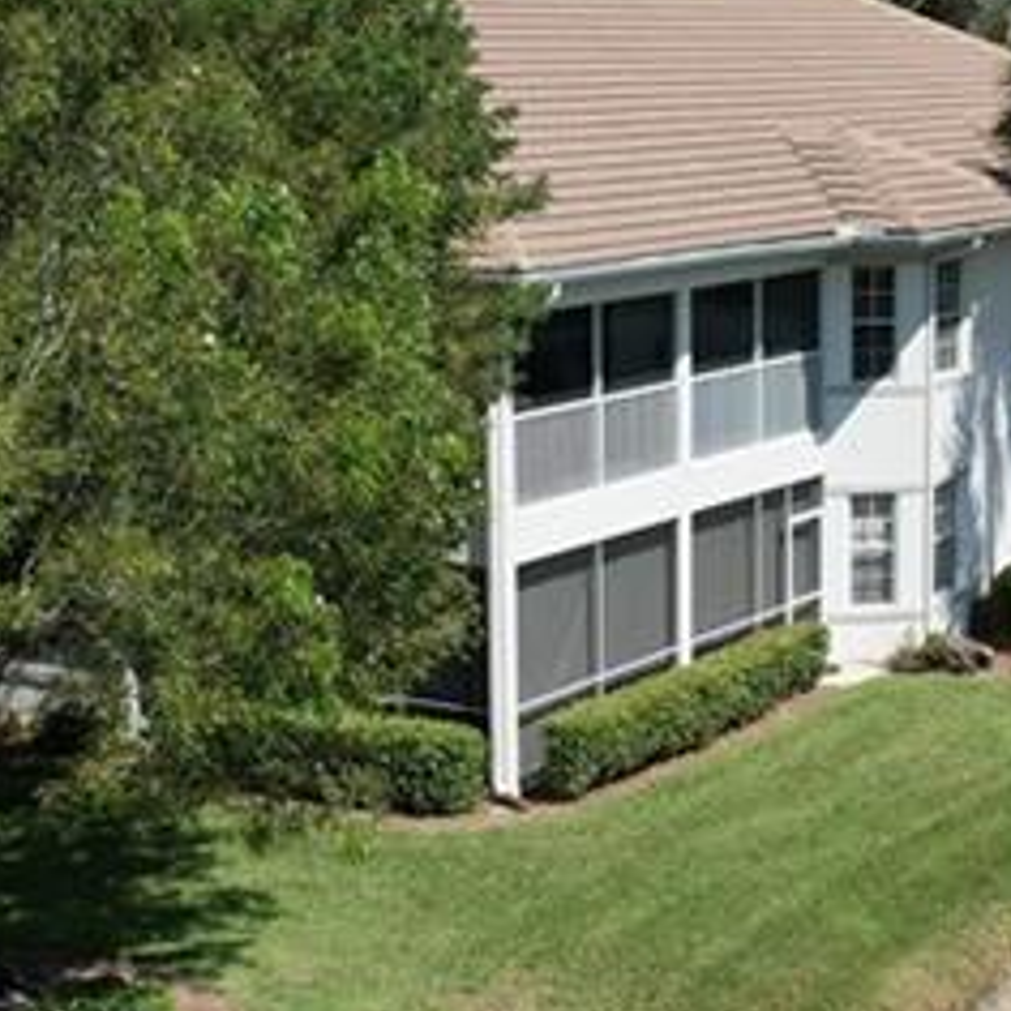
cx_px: 861
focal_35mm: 81
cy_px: 373
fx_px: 2676
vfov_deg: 21.3
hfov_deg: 21.0
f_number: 2.8
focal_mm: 8.38
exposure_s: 1/3200
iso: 140
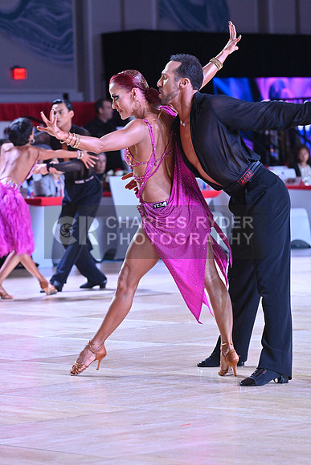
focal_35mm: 175
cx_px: 156
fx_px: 2266
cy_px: 232
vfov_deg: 11.7
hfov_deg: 7.9
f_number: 7.1
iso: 4000
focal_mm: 175
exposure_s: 1/400
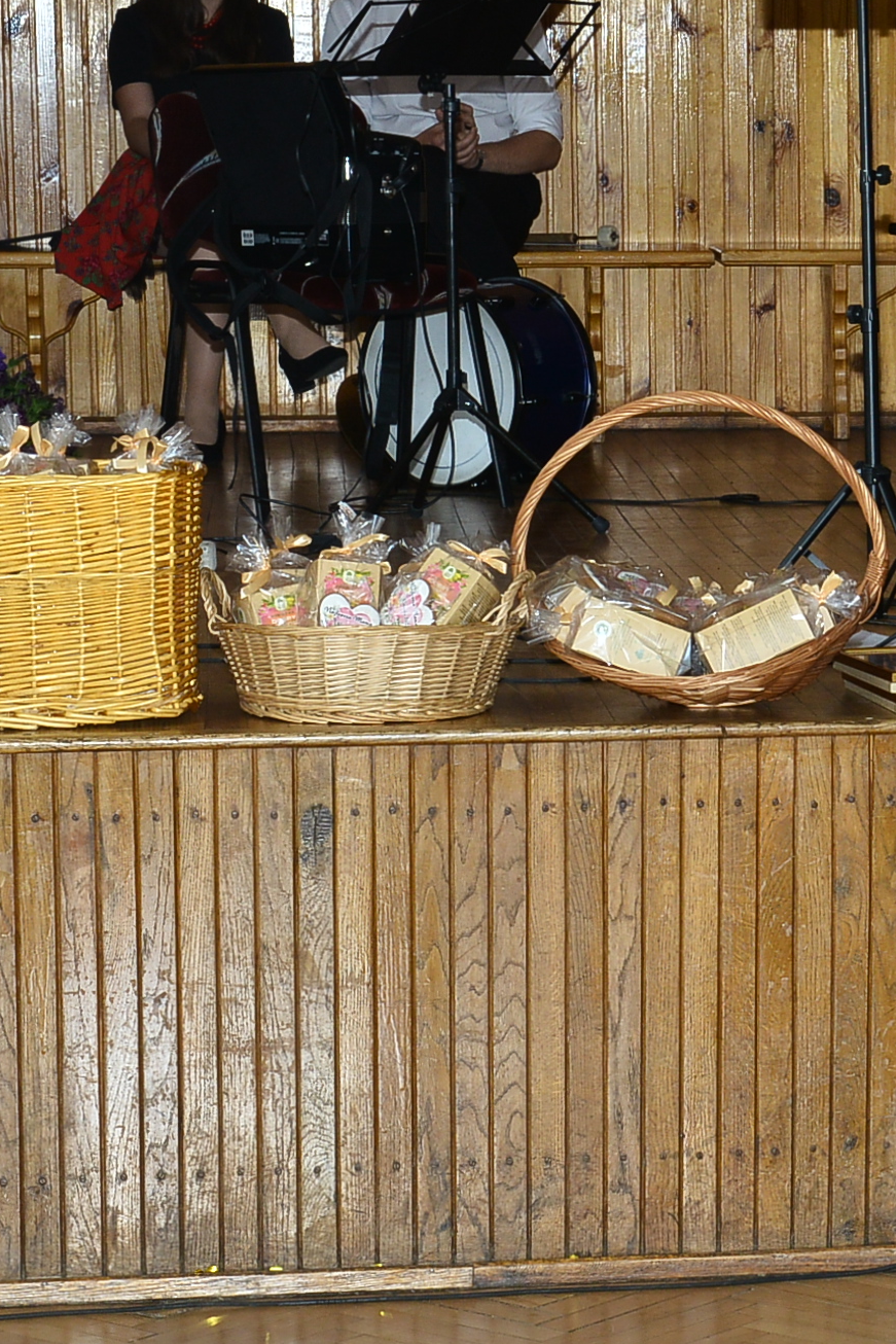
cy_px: 616
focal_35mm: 124
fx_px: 4628
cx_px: 1255
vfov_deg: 16.5
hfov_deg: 10.7
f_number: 11
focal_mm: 44
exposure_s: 1/60
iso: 800
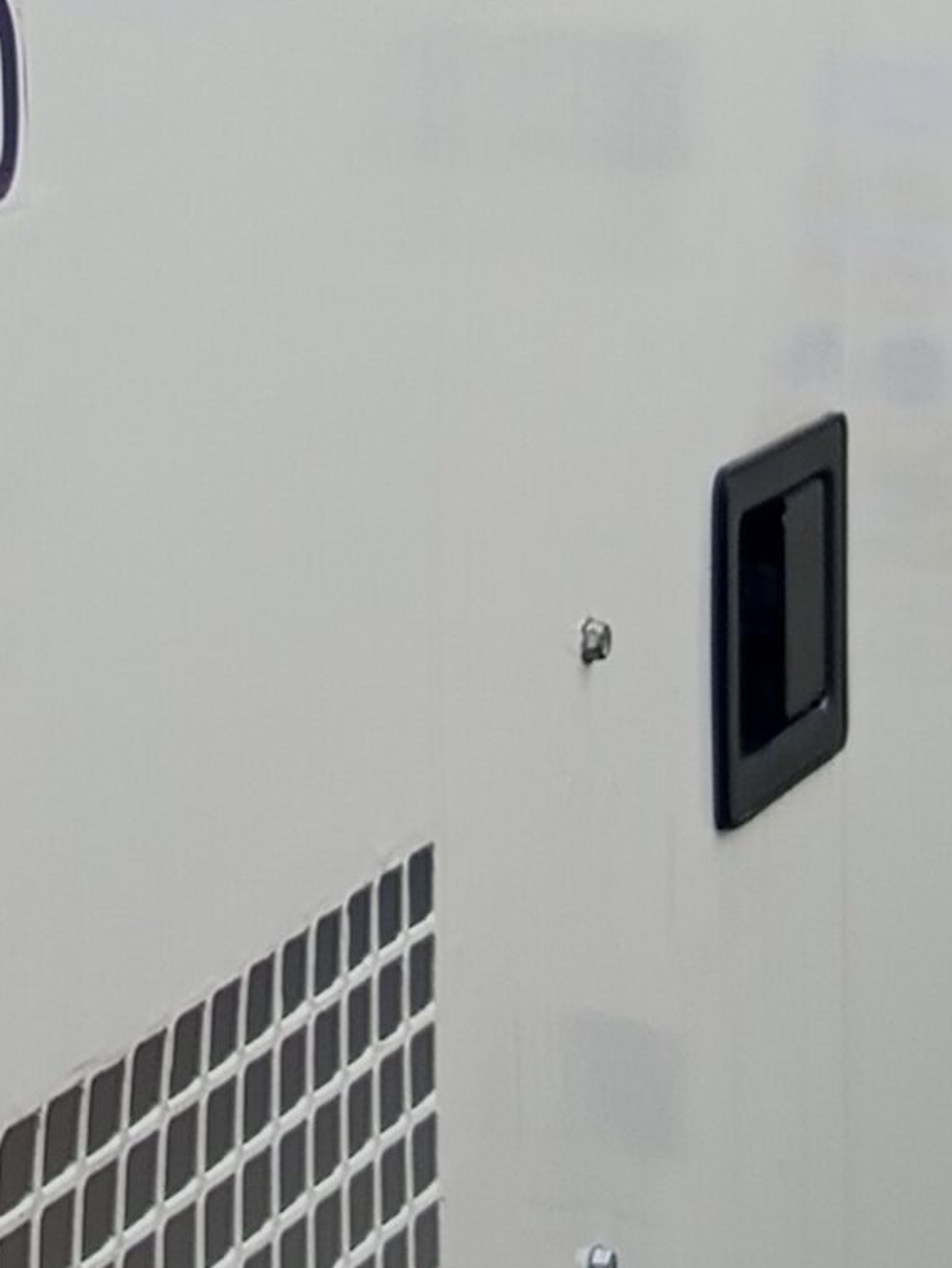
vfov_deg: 15.3
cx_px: -59
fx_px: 4728
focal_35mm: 129
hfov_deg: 11.4
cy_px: 473
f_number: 1.7
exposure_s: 1/455
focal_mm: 5.24
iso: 51
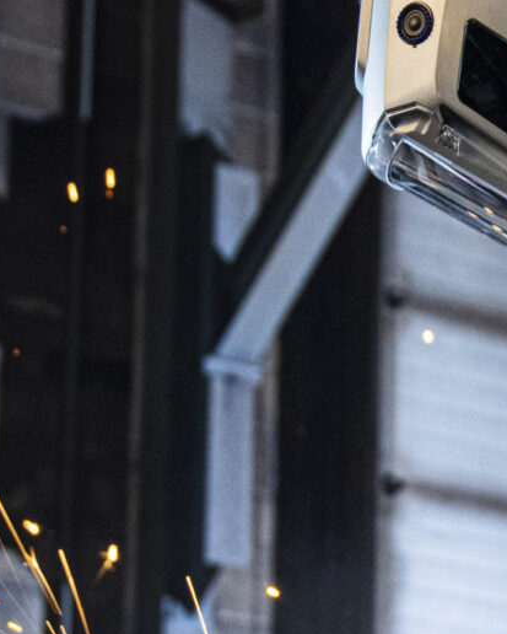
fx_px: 3319
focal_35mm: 177
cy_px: 340
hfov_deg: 8.6
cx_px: 597
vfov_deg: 10.9
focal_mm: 38
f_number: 4
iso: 1000
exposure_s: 1/80
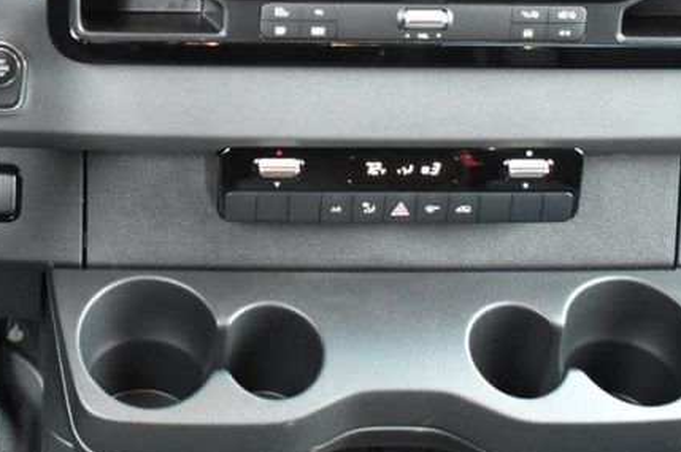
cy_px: 65
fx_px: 1625
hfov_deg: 23.0
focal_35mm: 86
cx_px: 54
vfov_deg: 15.7
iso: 3600
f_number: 4.5
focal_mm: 24
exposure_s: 1/40
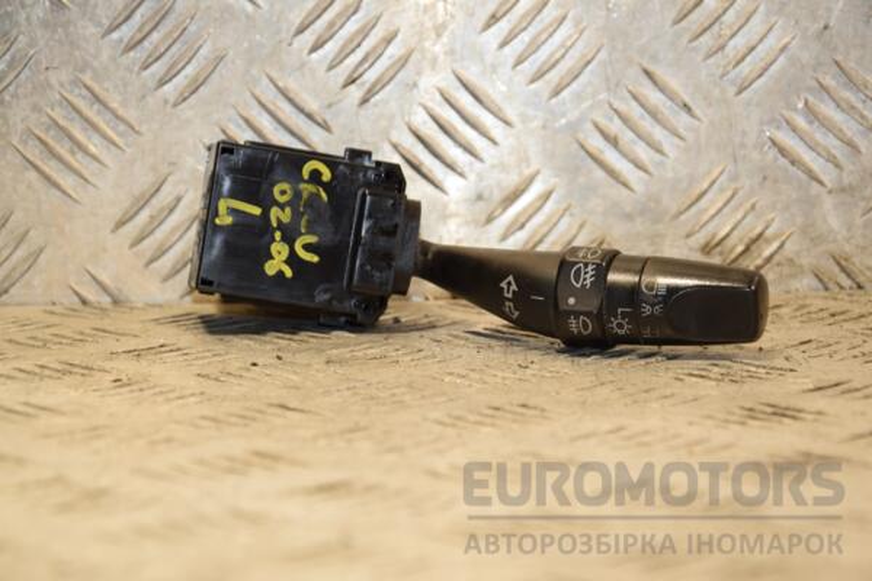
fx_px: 2543
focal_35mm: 105
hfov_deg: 19.5
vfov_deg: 13.0
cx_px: 436
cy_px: 290
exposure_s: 1/200
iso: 800
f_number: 7.1
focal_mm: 70
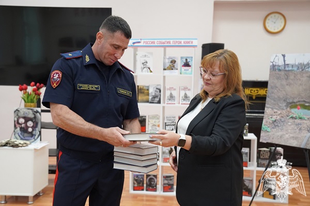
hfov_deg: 42.7
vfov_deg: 29.2
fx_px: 396
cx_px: 155
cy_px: 103
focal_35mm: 46
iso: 4000
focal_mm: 46
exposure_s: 1/160
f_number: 4
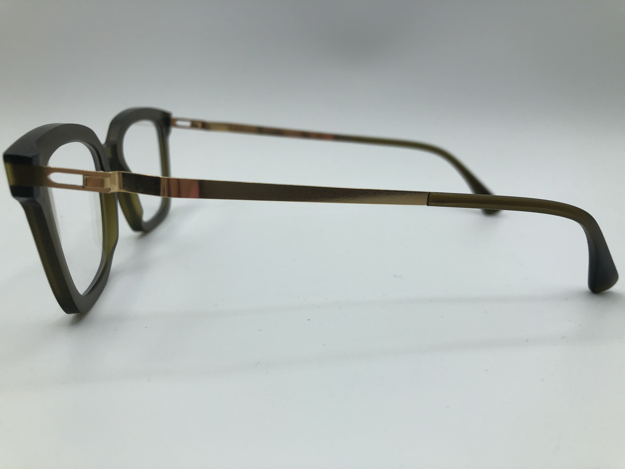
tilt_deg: -13.1
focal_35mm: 28
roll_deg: +0.8
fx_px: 506
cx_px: 312
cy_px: 234
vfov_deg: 49.7
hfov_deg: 63.4
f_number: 1.8
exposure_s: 1/1021
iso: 32
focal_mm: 4
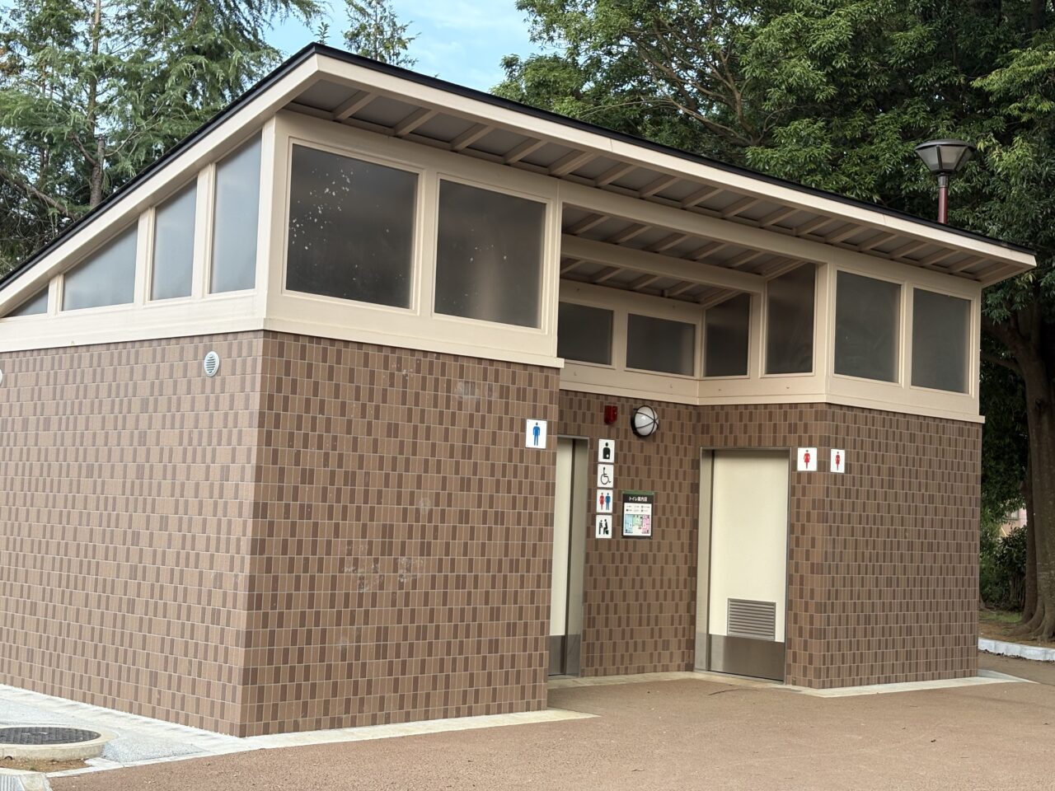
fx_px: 1585
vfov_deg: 28.0
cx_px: 528
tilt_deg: +5.6
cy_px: 396
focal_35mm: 52
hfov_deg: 36.8
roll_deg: -2.2
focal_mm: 5.96
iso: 50
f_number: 1.6
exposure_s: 1/313
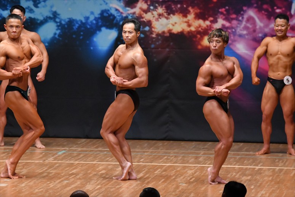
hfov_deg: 7.2
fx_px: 2334
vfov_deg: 4.8
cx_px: 148
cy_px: 98
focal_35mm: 285
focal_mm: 190
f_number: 5.6
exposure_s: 1/400
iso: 6400
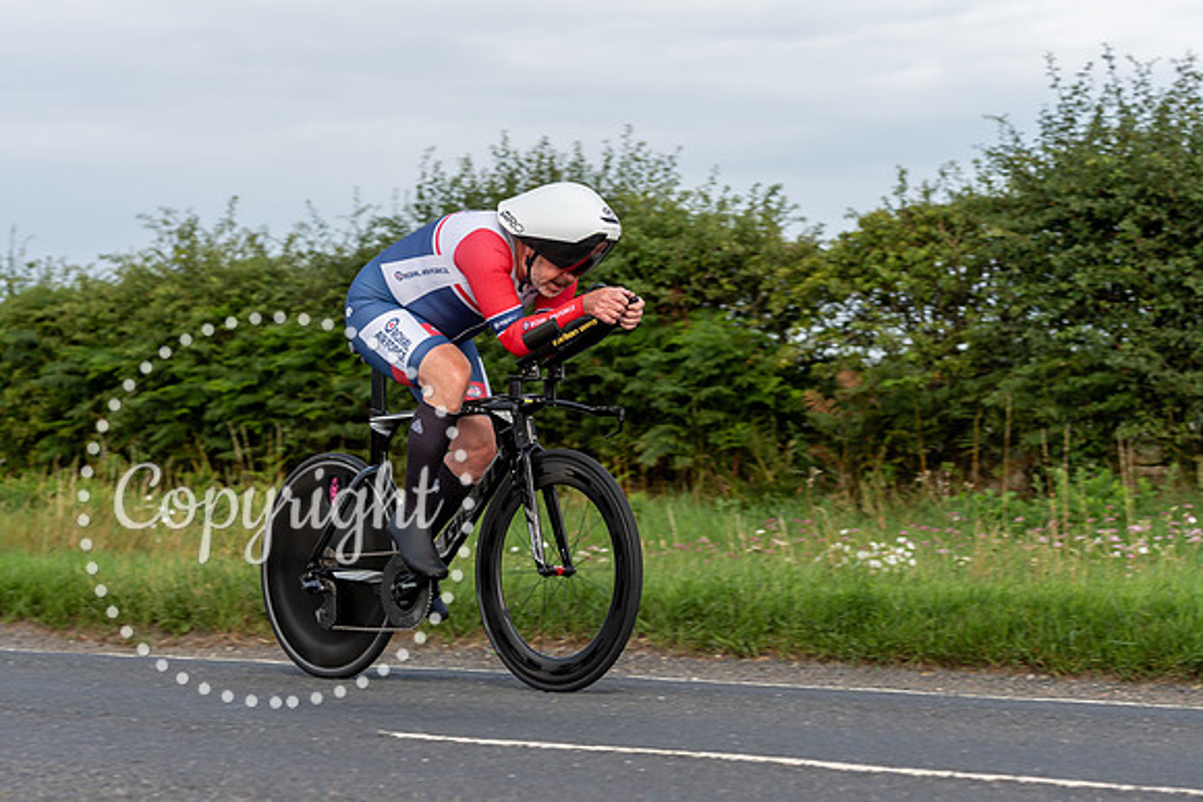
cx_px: 566
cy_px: 413
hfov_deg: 19.7
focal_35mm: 103
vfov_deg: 13.2
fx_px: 3457
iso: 125
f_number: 4
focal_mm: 73
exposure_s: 1/640
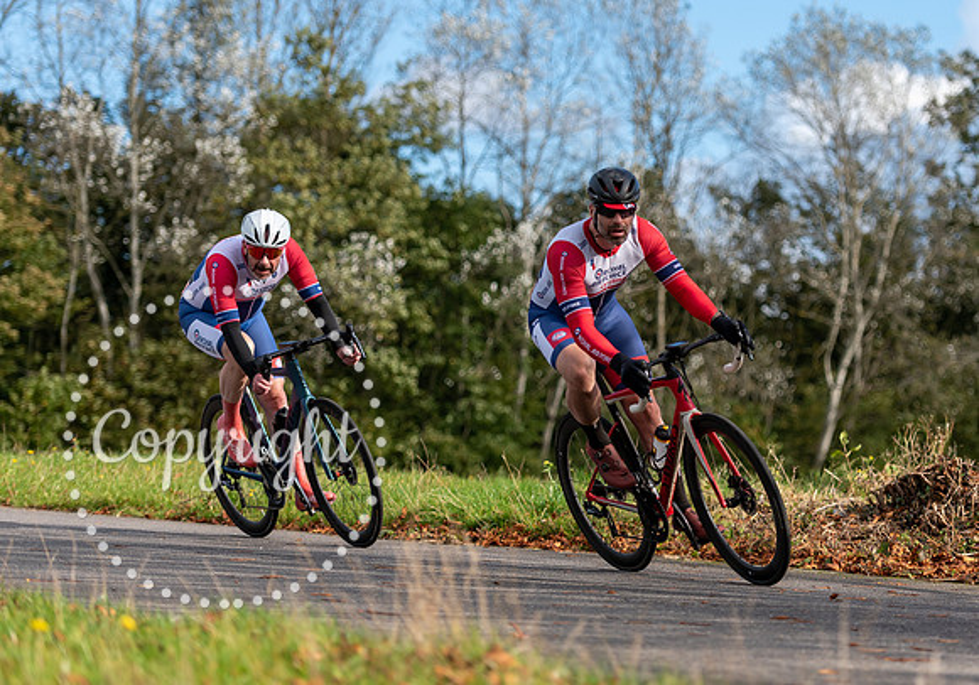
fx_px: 3734
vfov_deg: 10.5
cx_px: 633
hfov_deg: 14.9
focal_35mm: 135
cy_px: 279
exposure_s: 1/2500
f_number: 2.8
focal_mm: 102
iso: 160
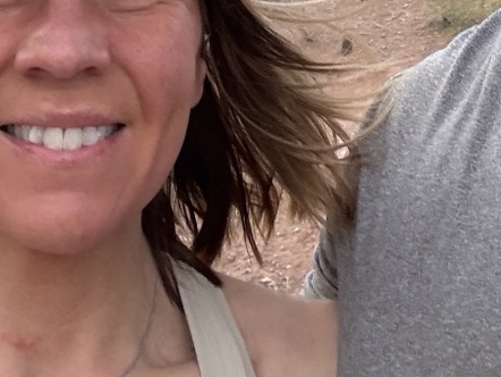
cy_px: -270
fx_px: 1506
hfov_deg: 18.9
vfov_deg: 13.1
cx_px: 209
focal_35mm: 104
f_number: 1.9
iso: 80
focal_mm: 2.69
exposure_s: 1/83
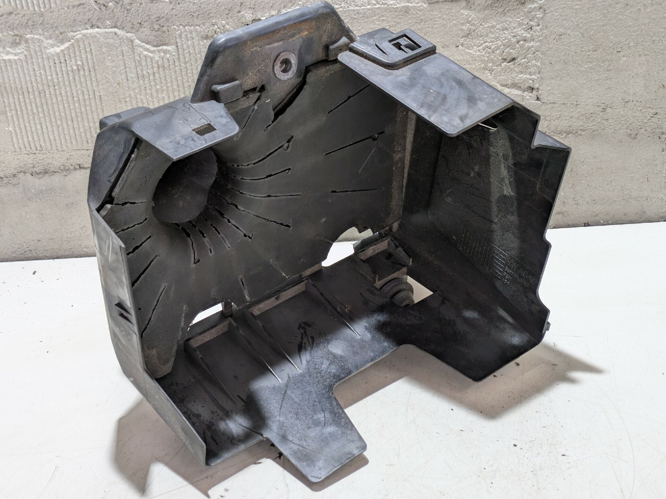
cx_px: 333
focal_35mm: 51
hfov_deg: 37.5
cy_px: 250
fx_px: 981
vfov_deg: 28.6
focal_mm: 5.43
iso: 44
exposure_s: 1/25
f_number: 1.89
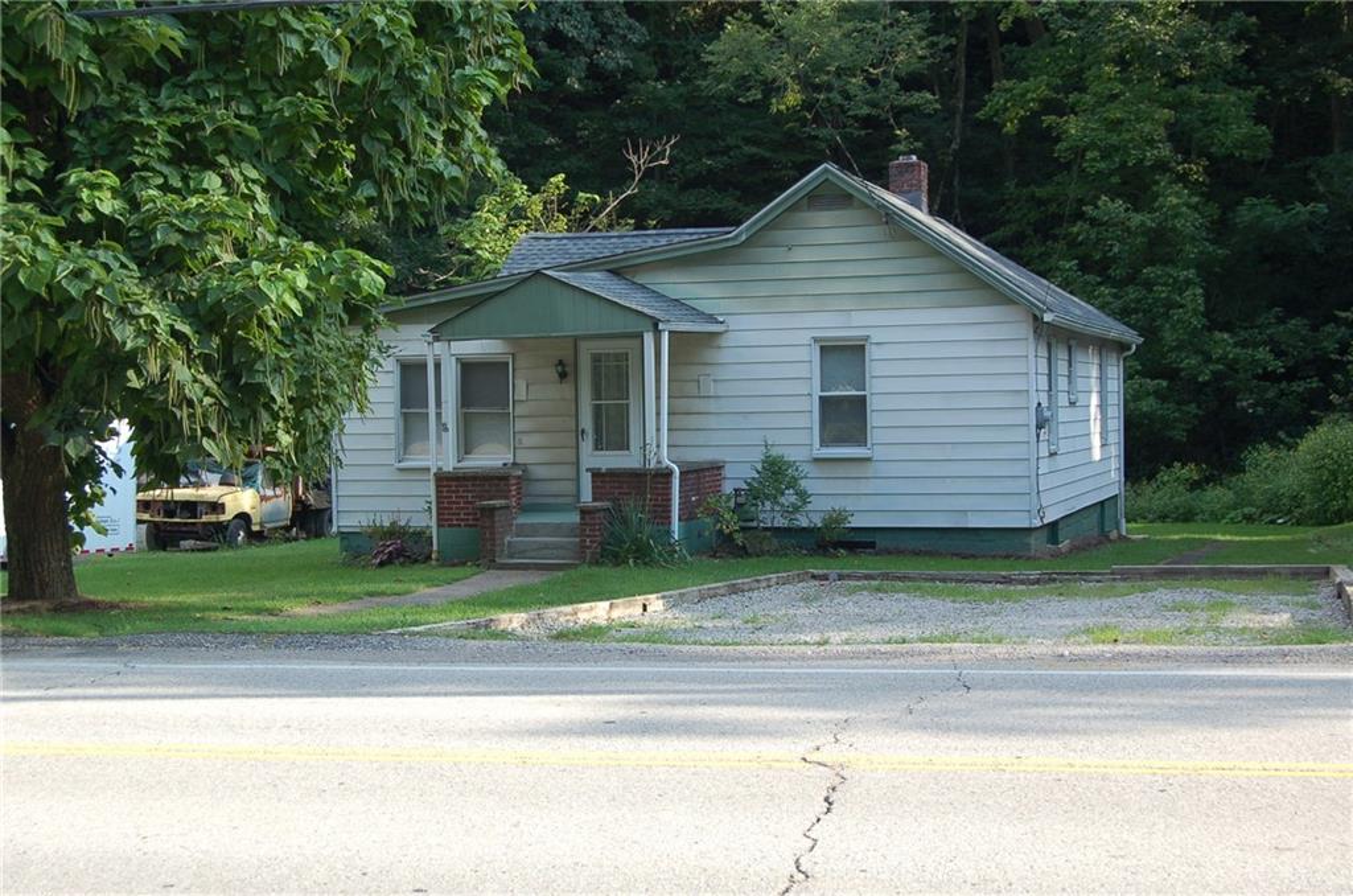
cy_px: 448
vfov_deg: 25.6
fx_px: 1969
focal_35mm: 52
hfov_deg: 37.9
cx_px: 676
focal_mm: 35
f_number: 6.3
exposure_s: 1/160
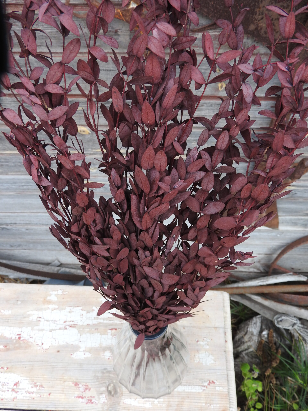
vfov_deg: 60.0
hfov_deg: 46.8
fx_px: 356
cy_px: 206
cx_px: 154
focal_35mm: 30
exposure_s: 1/60
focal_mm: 5.4
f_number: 3.5
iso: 100
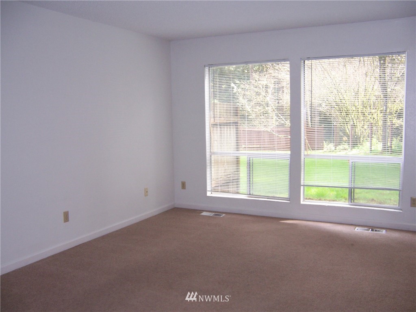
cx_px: 208
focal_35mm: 33
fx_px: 397
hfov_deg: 55.4
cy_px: 156
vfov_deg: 42.9
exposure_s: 1/90
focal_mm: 5.5
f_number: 2.8
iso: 140
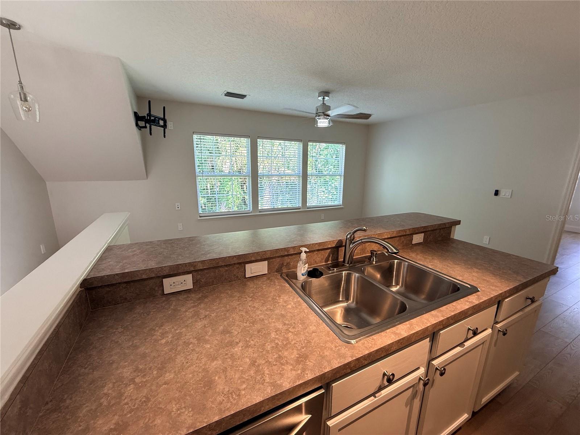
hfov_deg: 102.1
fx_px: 235
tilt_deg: -12.9
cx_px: 290
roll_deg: -1.0
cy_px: 218
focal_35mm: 14
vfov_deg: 85.7
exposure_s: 1/120
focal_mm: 2.22
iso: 100
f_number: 2.2
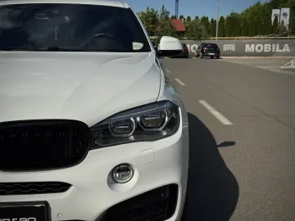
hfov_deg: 39.7
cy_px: 110
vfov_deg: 30.3
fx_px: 409
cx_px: 148
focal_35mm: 48
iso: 50
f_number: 1.78
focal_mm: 6.76
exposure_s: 1/15385
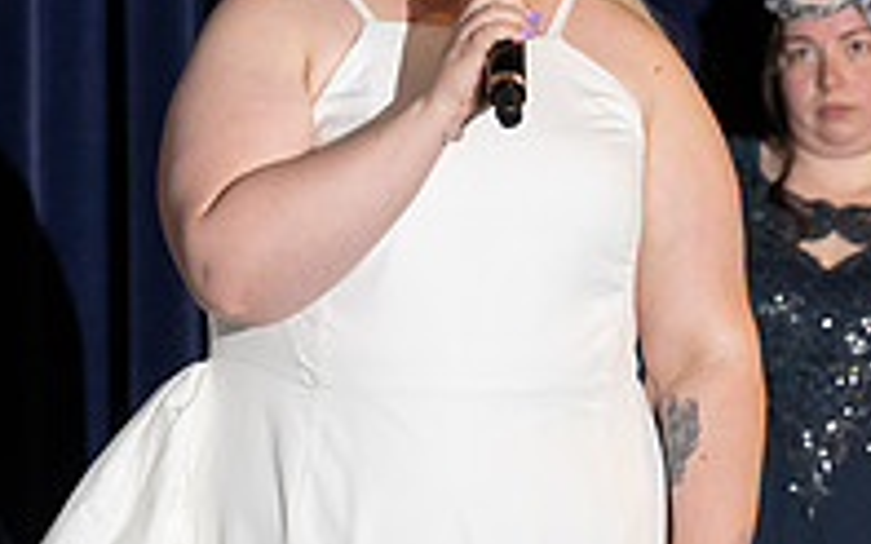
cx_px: 239
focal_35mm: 450
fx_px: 10679
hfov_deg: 4.7
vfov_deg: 2.9
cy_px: 268
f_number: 5
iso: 2500
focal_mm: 150
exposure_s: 1/200
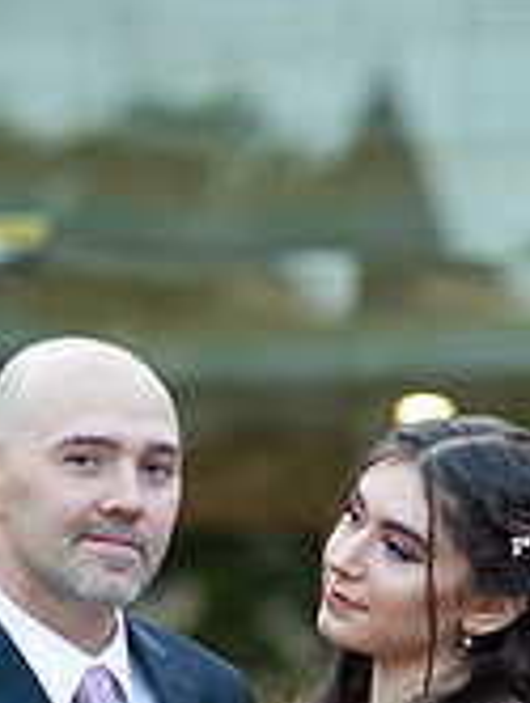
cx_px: 426
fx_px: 4500
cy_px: 877
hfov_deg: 6.7
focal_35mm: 221
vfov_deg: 8.8
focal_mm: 85
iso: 250
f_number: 2
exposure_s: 1/500
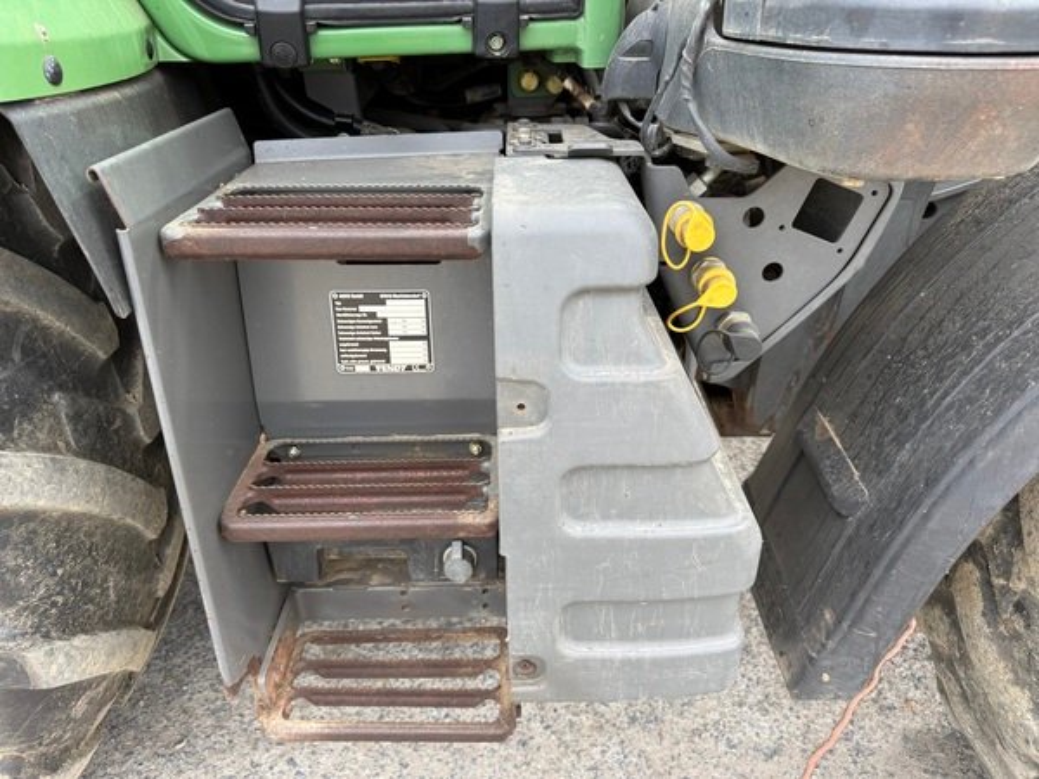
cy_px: 390
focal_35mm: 24
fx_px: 720
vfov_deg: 56.8
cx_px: 520
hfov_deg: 71.6
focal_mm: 6.76
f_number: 1.78
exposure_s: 1/473
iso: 80
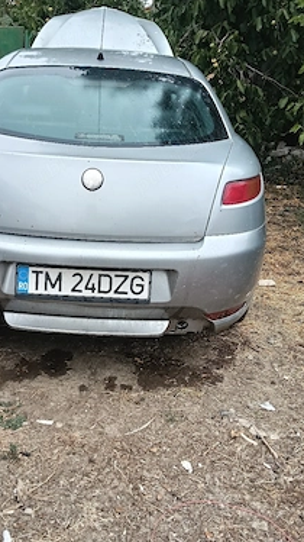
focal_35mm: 36
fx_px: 517
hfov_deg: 32.5
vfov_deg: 55.3
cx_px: 98
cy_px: 287
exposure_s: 1/189
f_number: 1.8
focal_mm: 3.98
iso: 50
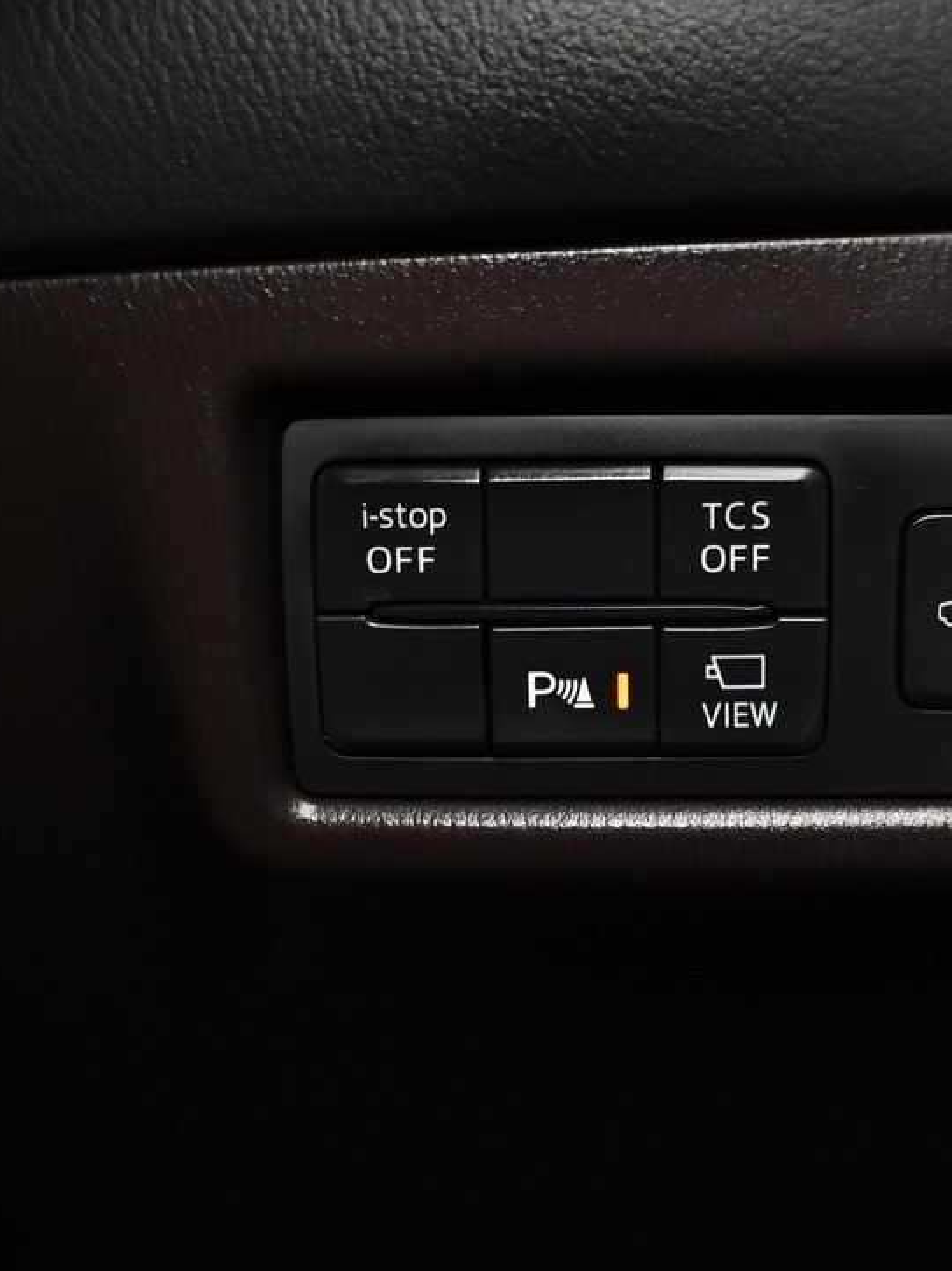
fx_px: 1982
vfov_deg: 35.6
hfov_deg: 27.0
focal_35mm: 54
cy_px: 641
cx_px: 573
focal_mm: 25
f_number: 5.6
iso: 800
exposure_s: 1/30
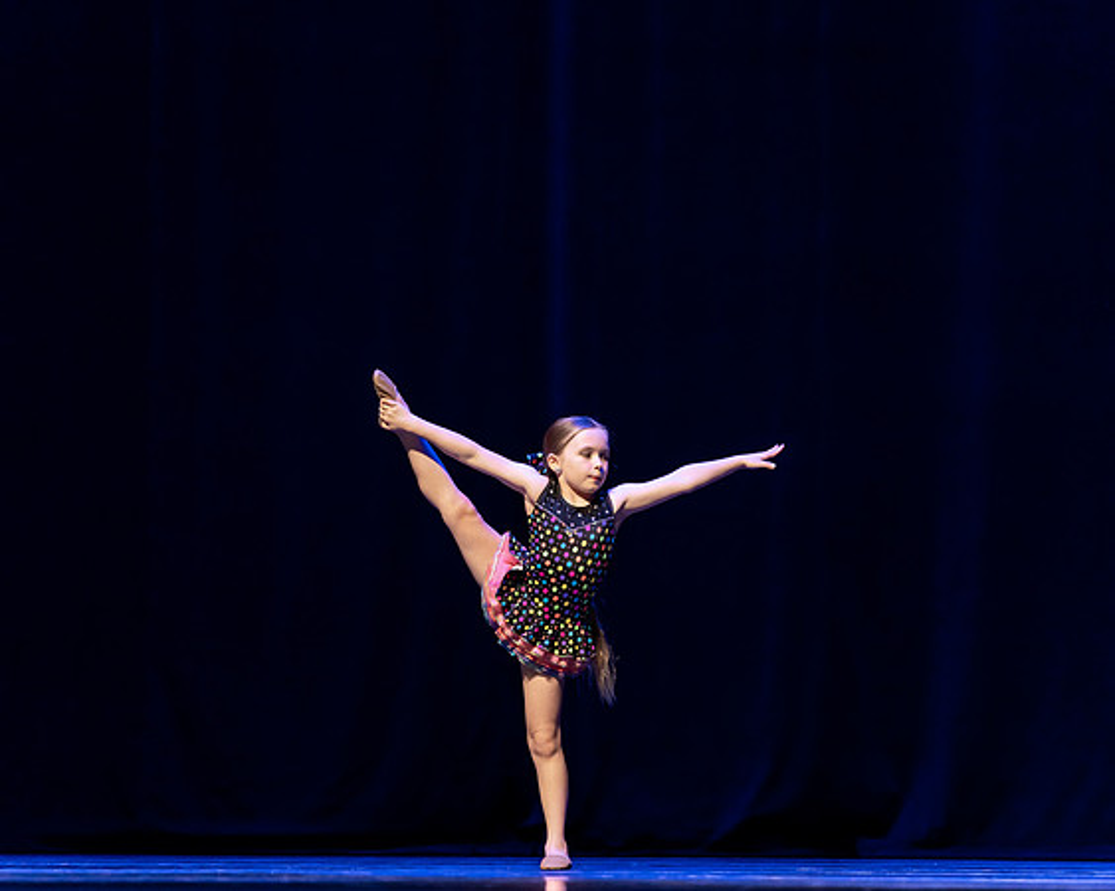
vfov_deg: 8.9
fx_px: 5757
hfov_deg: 11.1
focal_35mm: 175
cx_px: 558
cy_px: 446
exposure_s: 1/640
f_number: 2.8
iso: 3200
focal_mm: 150
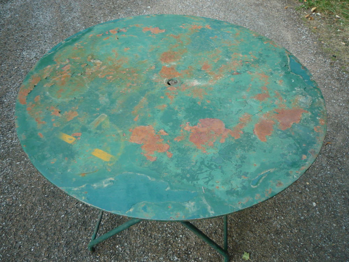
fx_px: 302
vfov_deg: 46.8
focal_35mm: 30
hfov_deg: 60.0
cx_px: 174
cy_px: 131
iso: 125
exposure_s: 1/30
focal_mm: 5.2
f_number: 3.3
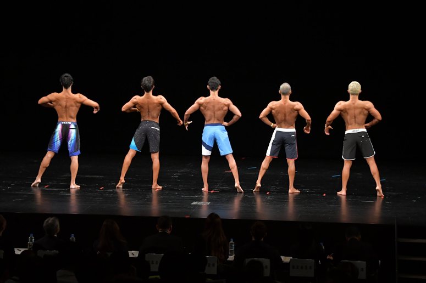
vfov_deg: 11.1
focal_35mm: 123
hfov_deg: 16.7
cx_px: 213
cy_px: 142
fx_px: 1455
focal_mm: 82
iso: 3200
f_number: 5.6
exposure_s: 1/400
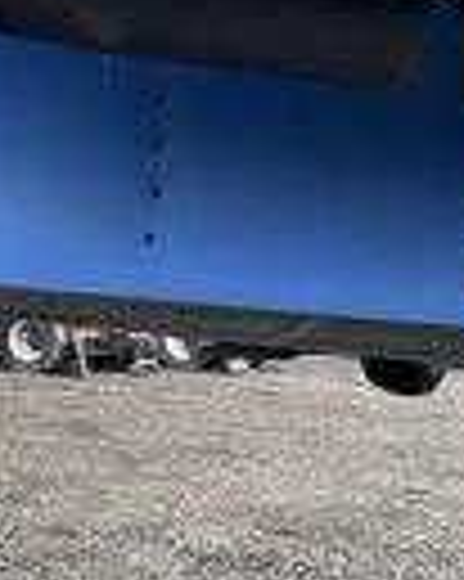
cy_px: 153
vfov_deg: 21.6
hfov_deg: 16.8
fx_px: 1512
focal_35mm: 88
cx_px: -81
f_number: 1.8
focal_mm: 3
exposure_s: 1/344
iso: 25
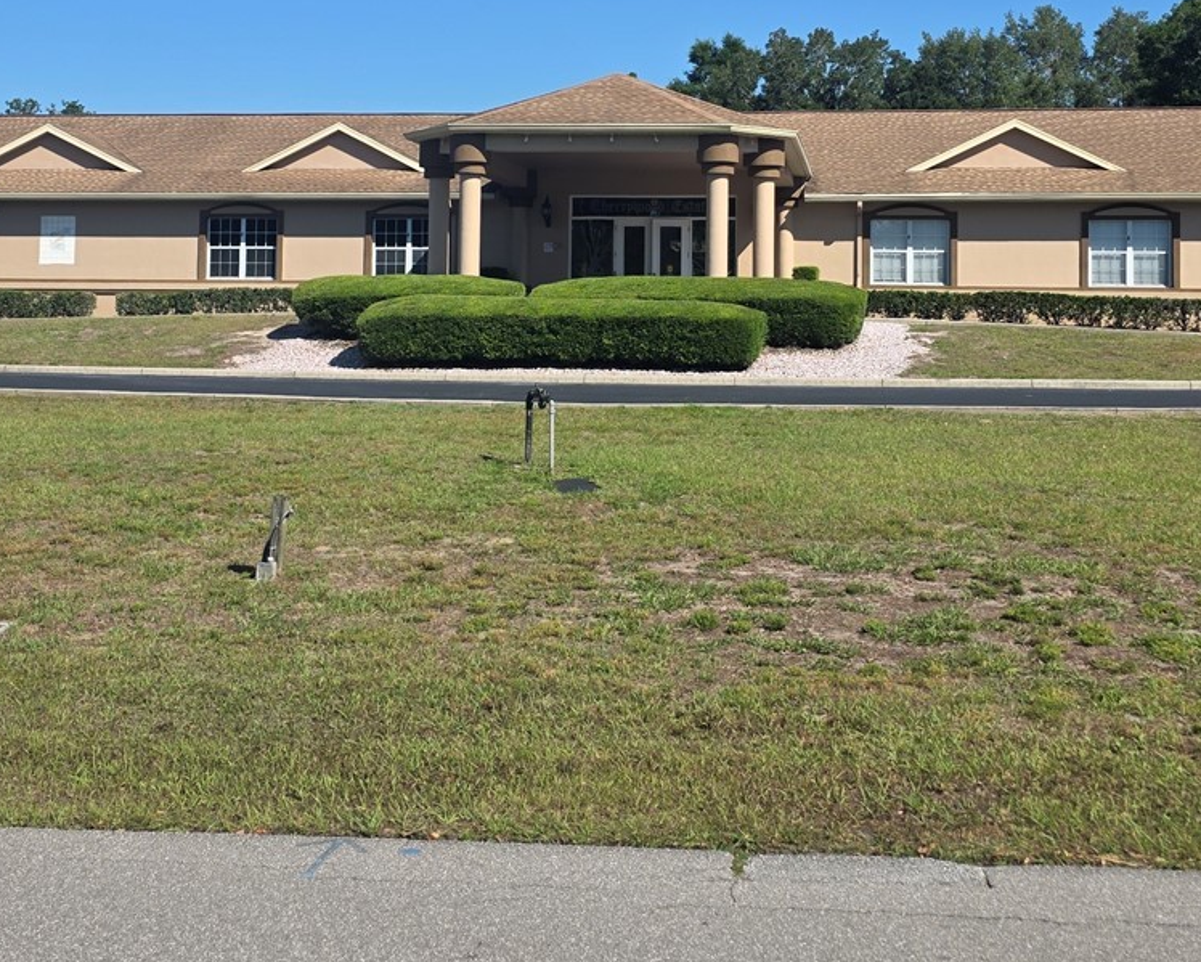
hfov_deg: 38.8
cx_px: 597
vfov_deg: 30.8
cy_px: 204
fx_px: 1707
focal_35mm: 48
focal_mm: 6.3
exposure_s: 1/6355
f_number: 1.7
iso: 80
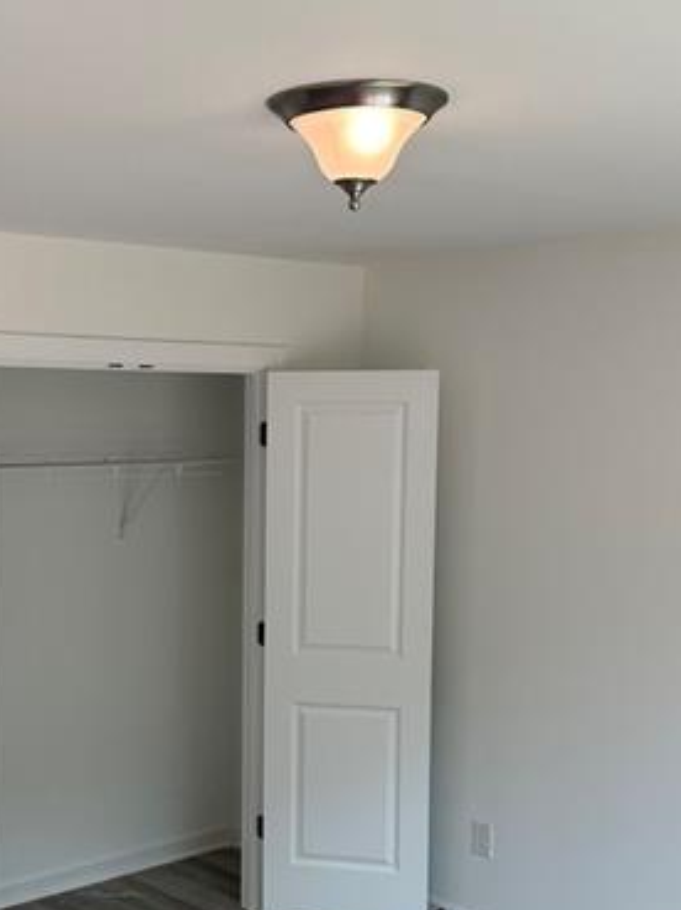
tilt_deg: -5.1
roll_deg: -0.3
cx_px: 183
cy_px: 587
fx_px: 1314
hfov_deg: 28.7
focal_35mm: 50
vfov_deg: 37.9
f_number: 1.78
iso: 80
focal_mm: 6.86
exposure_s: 1/357
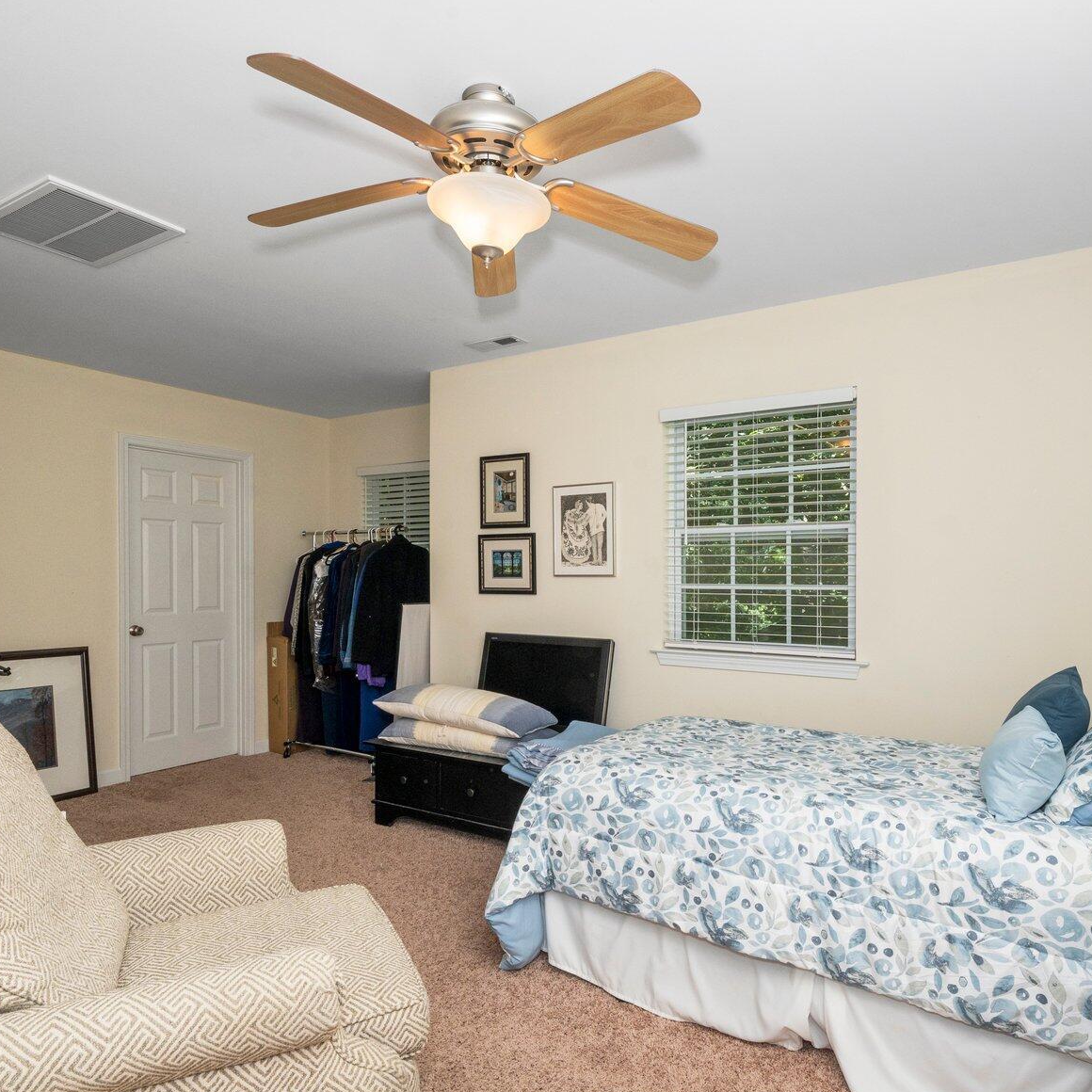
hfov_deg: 72.0
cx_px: 592
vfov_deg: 71.9
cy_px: 610
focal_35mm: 21
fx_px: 749
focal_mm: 14
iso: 640
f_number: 11
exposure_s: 1/40
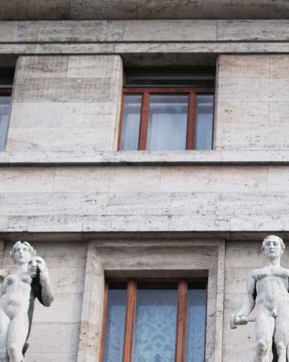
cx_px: 315
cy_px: 464
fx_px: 1272
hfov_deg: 12.7
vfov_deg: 15.4
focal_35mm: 119
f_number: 2.8
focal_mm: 24.2
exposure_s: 1/1000
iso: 100
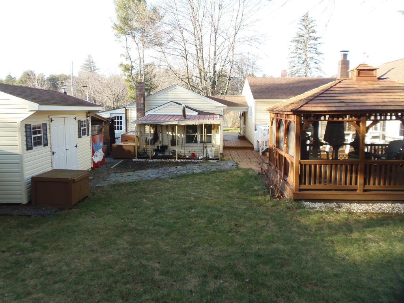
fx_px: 280
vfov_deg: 56.8
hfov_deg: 71.6
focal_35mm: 24
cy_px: 152
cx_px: 202
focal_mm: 4.3
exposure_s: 1/100
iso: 64
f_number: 2.9
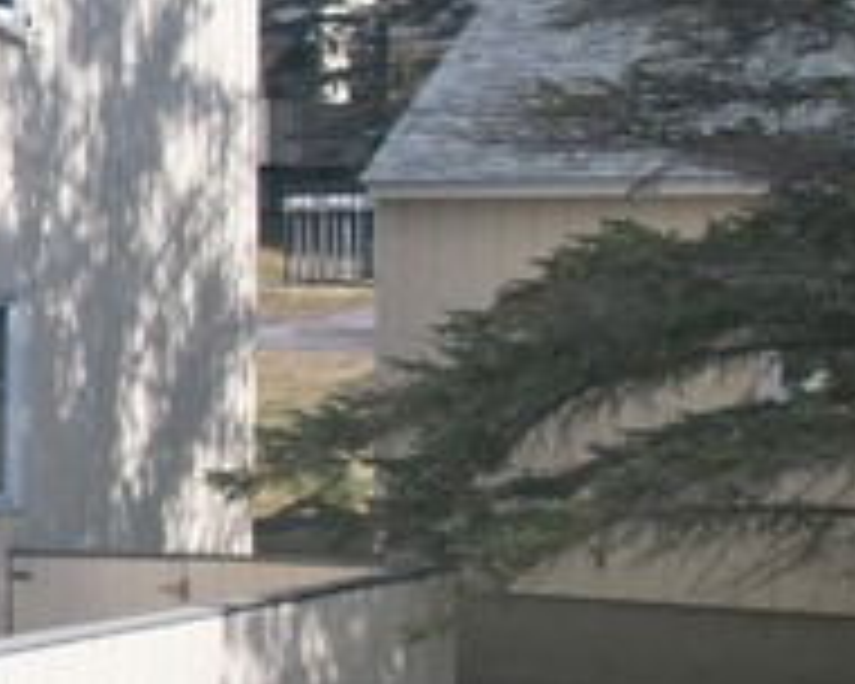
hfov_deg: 13.1
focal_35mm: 118
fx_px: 2986
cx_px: -1071
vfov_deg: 13.1
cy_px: 324
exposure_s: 1/2500
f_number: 2.8
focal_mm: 8.38
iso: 200
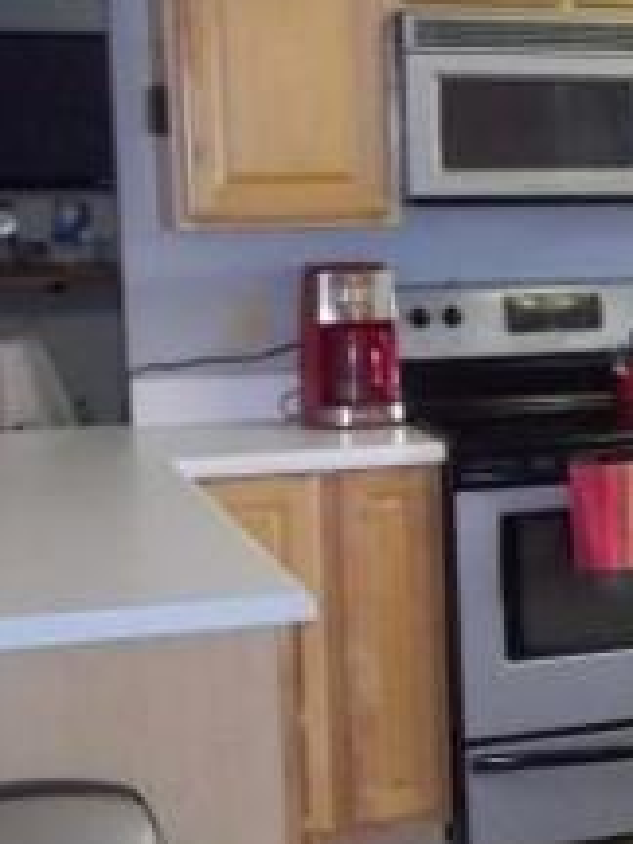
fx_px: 2097
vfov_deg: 22.8
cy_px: 442
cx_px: 1063
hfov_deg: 15.3
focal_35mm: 86
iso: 250
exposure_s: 1/30
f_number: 2.9
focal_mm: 5.7
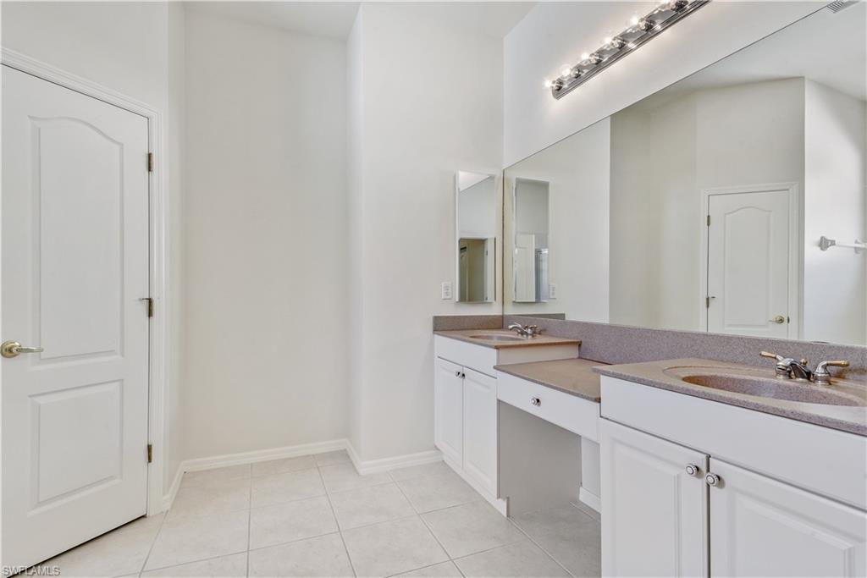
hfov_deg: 96.7
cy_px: 289
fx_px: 385
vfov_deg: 73.8
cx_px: 434
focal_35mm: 16
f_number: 11
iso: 400
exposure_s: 1/25
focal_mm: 16
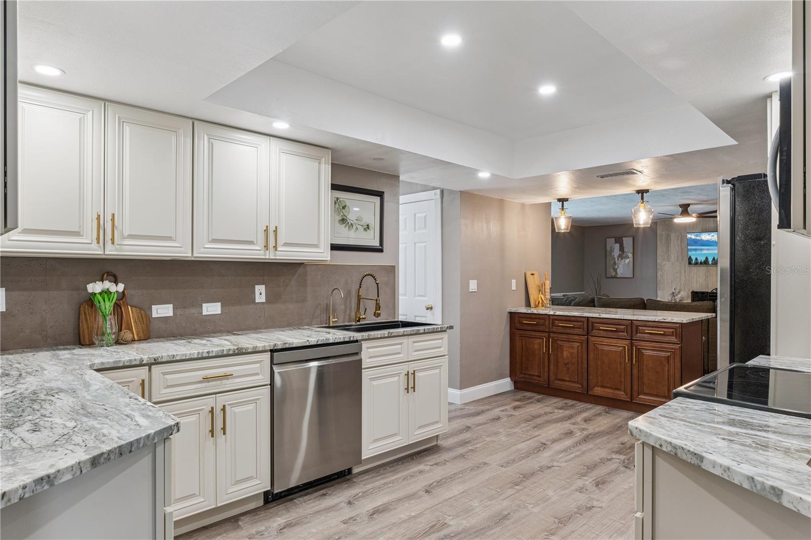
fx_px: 483
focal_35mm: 21
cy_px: 270
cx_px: 406
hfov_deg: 80.0
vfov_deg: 58.4
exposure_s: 1/25
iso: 400
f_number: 8
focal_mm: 14.3
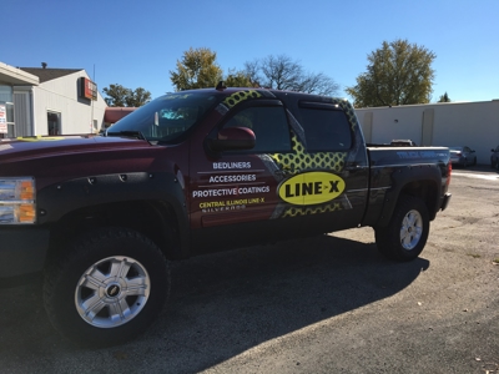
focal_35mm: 29
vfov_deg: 48.2
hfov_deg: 61.7
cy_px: 187
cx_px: 250
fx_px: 418
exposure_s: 1/1508
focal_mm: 4.15
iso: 25
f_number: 2.2
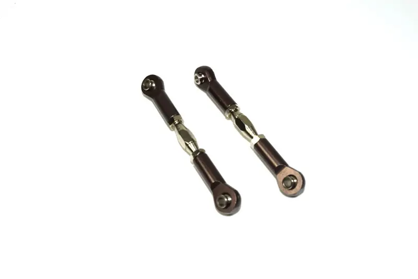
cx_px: 209
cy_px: 140
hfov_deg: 44.9
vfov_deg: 30.9
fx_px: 505
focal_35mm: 44
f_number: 13
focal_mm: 29
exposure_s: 1/50
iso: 100
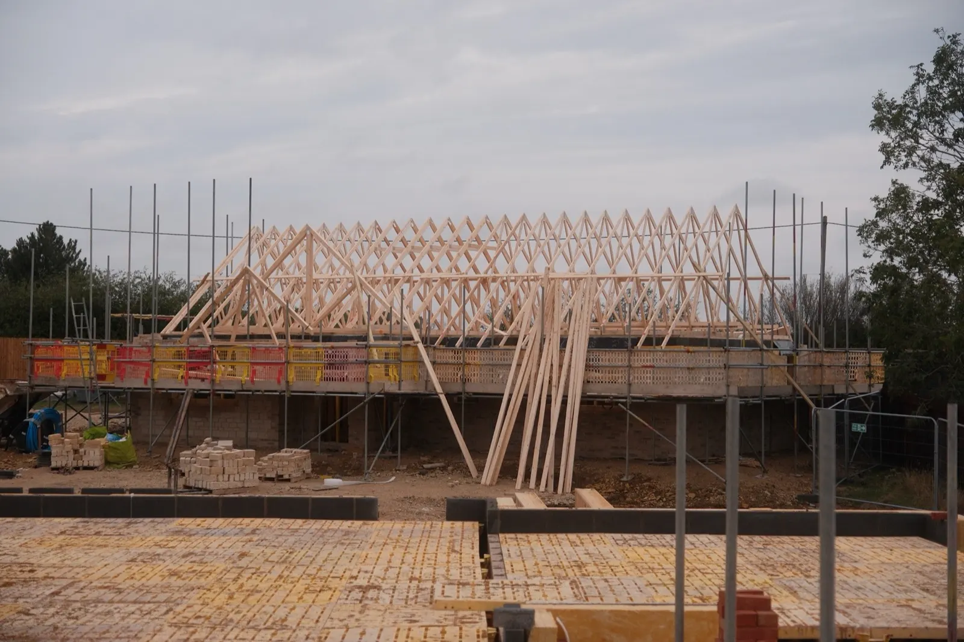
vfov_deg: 24.2
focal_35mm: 56
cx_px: 482
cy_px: 321
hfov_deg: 35.6
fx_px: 1499
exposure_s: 1/200
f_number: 2.8
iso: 640
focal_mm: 37.4
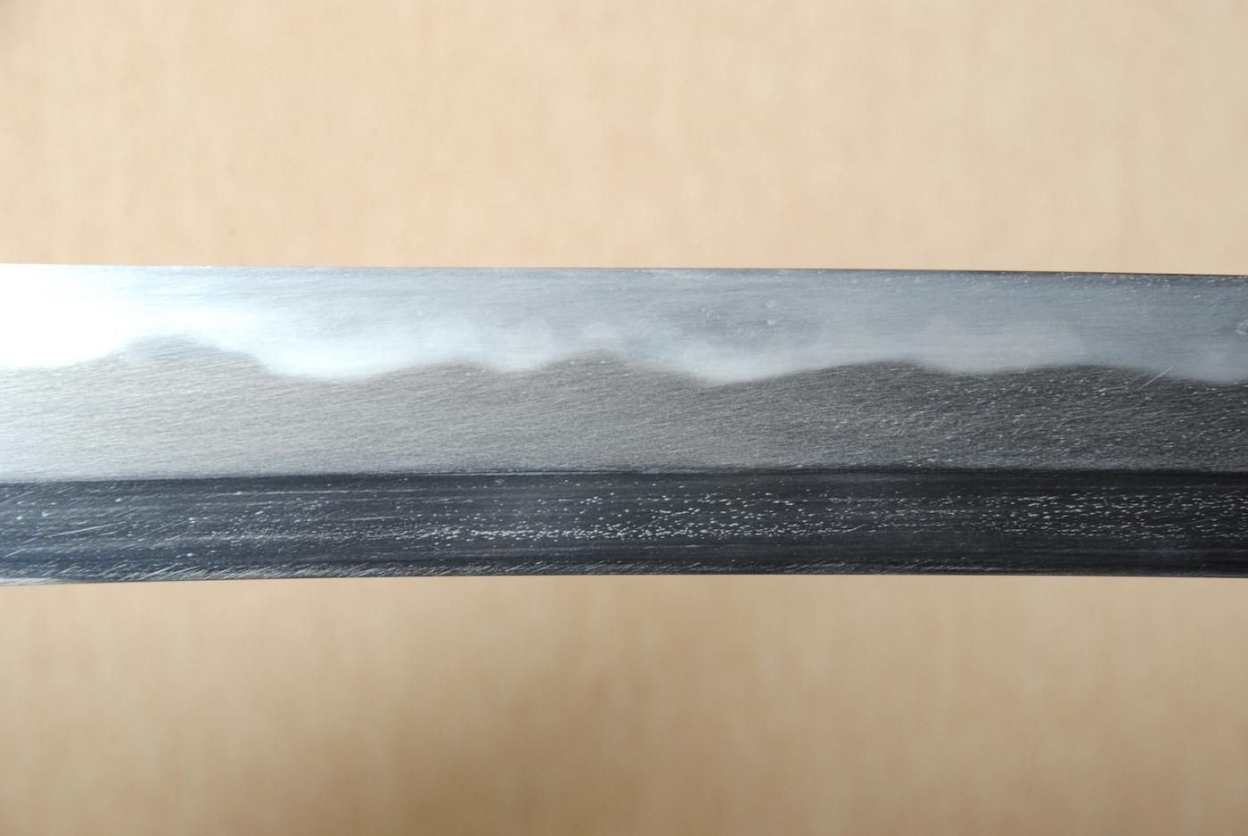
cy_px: 418
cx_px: 624
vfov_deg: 8.7
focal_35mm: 158
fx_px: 5466
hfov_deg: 13.0
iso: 400
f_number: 11
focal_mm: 105
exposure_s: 1/2
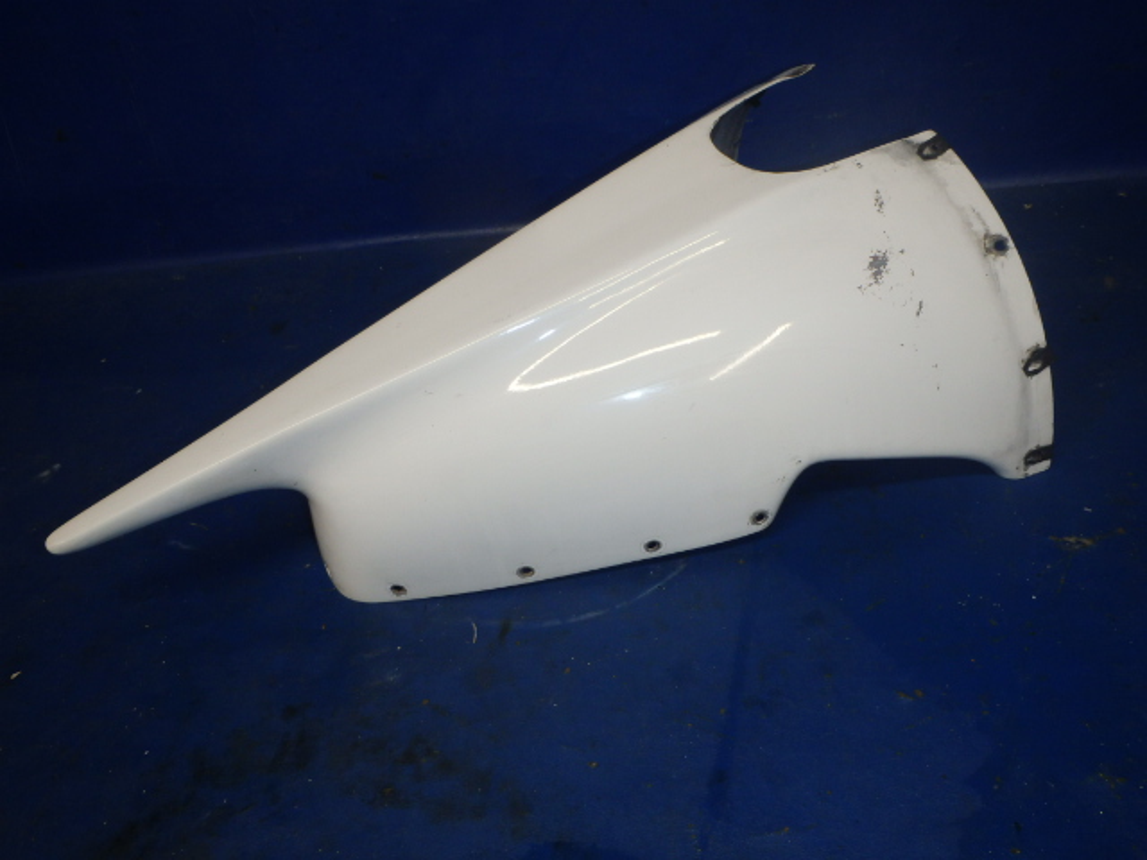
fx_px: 928
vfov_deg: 49.7
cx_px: 574
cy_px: 430
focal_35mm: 28
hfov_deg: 63.4
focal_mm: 5
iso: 200
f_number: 3.9
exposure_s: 1/60
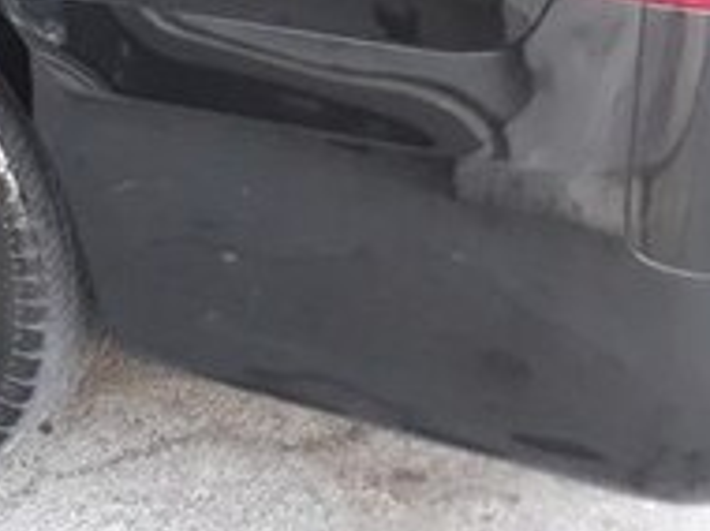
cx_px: -497
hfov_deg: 17.6
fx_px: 1926
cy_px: -335
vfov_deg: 14.3
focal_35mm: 94
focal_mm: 3.71
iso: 200
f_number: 1.7
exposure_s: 1/50
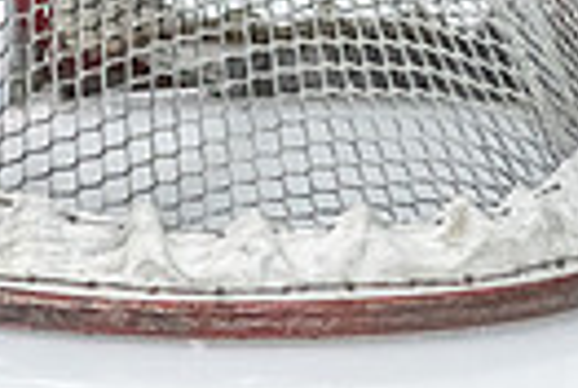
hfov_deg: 4.6
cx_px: -305
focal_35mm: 445
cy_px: -390
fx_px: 7161
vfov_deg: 3.1
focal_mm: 85
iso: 3200
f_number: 2.8
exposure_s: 1/800
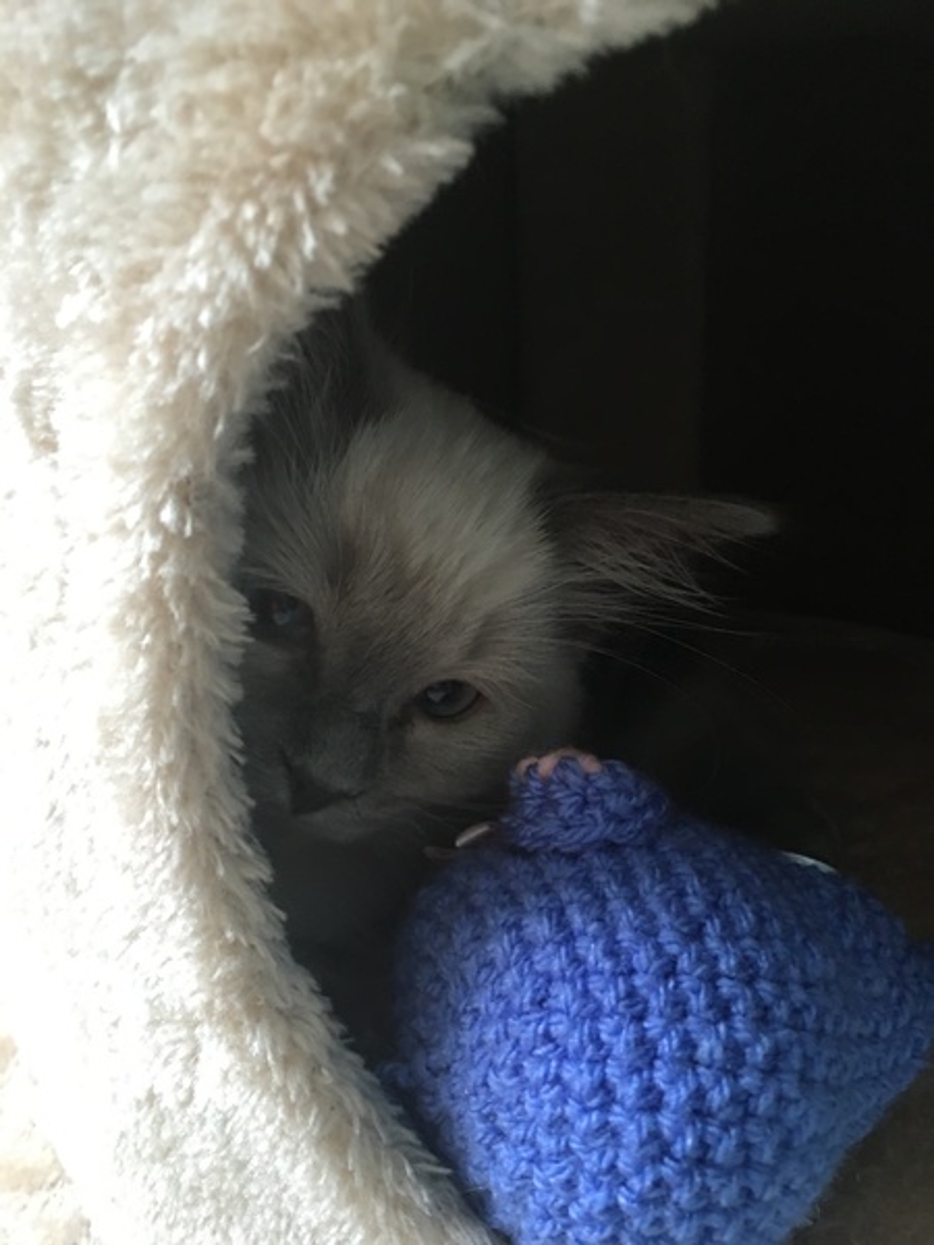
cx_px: 467
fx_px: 1043
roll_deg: +1.8
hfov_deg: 48.2
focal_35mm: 29
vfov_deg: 61.7
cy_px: 622
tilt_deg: -21.4
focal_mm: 4.15
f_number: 2.2
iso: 160
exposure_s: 1/33
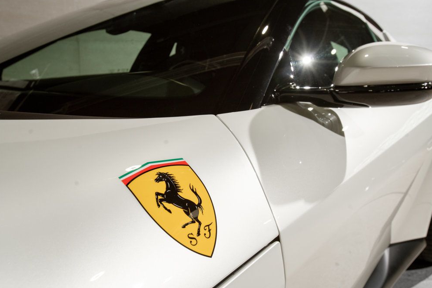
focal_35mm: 34
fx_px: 408
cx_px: 213
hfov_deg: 55.8
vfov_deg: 38.9
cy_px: 146
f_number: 8
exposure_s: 1/160
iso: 640
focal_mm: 33
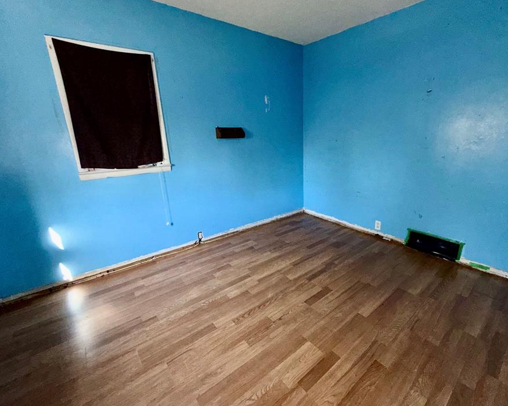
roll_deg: +2.4
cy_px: 201
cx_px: 278
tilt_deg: -15.1
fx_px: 241
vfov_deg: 80.4
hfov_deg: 92.8
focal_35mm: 16
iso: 100
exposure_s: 1/63
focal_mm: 2.22
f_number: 2.2
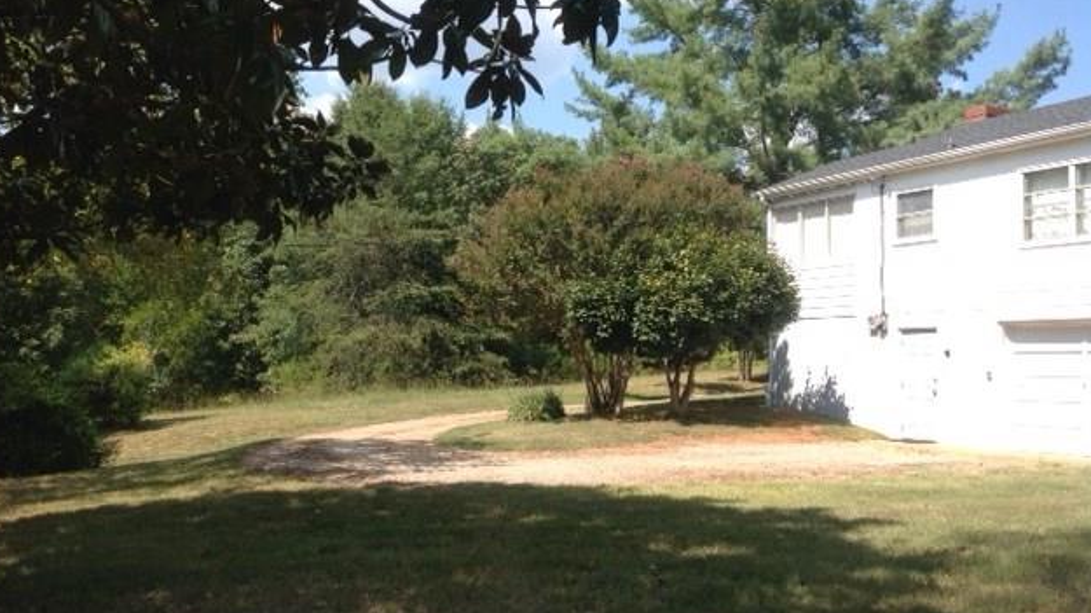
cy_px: 293
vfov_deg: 30.4
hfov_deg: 51.6
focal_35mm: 39
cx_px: 536
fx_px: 1128
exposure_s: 1/1080
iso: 50
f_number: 2.4
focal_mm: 4.28
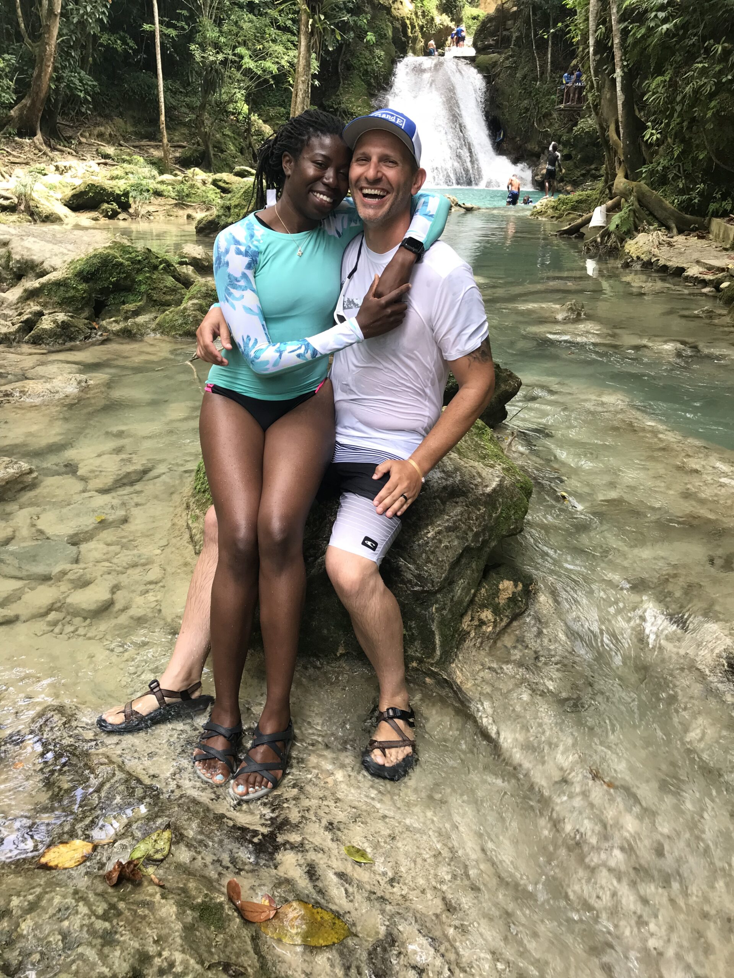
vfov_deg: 63.4
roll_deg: -0.1
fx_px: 792
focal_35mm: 28
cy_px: 489
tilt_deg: -22.0
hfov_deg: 49.7
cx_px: 367
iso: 32
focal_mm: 3.99
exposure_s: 1/100
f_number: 1.8
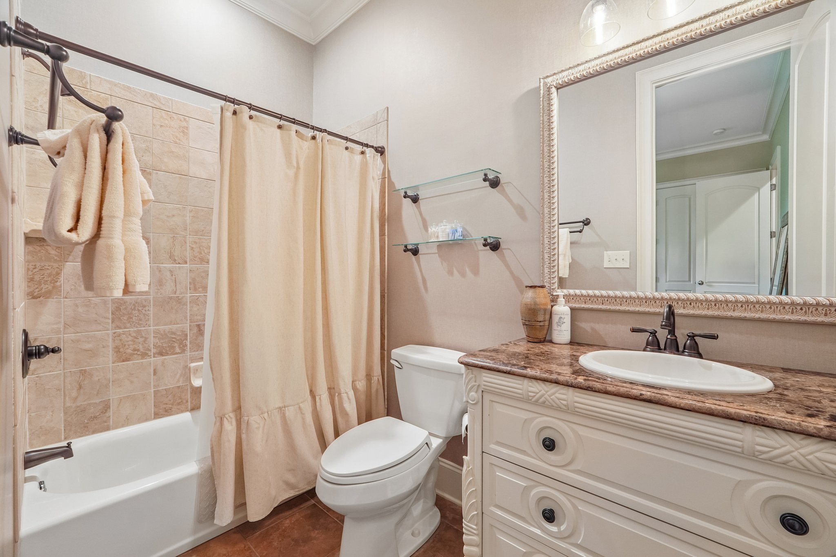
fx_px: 348
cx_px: 418
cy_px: 278
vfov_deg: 77.3
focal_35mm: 15
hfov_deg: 100.4
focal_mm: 10
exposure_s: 1/3.33
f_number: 8
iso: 400
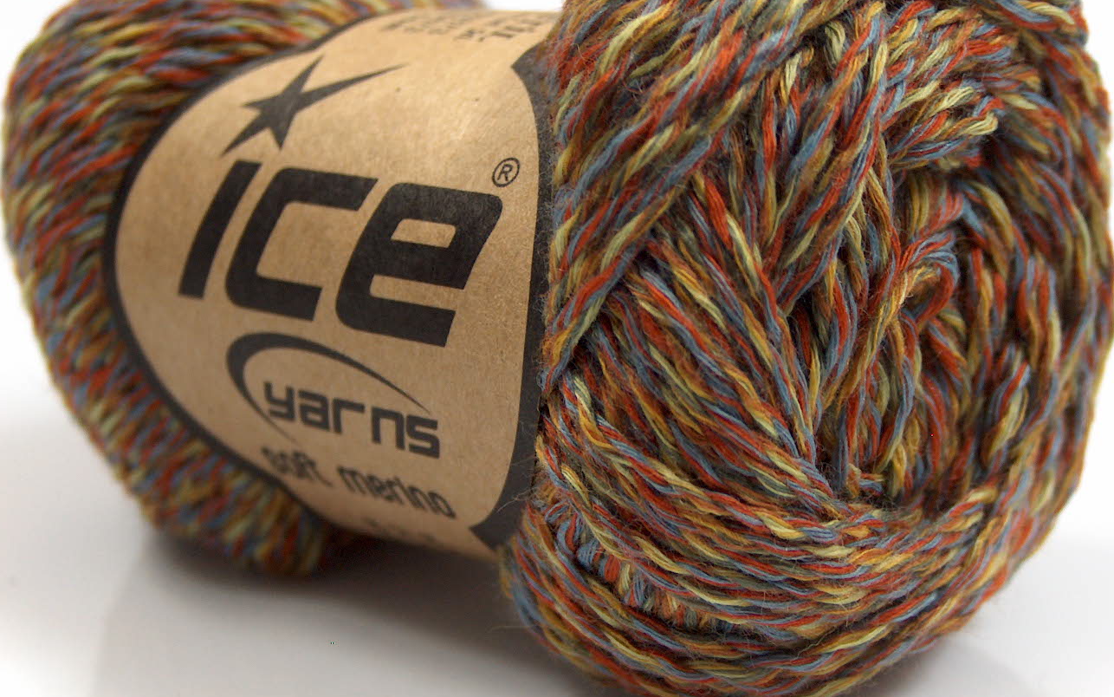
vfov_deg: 16.9
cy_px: 293
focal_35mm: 77
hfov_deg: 26.8
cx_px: 554
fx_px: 2338
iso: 100
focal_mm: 14.73
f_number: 2.9
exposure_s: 1/4.43
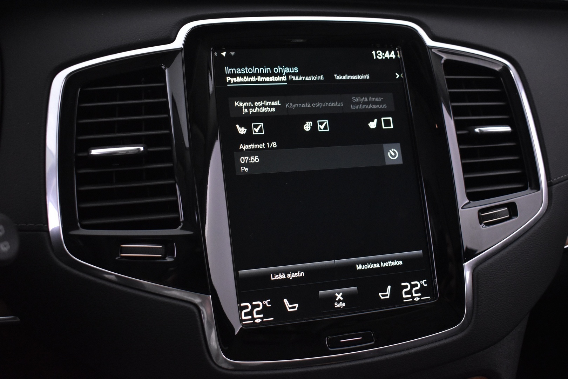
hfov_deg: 49.6
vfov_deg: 34.2
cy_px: 190
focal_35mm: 39
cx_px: 284
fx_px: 615
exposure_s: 1/40
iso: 3200
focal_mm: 26
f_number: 4
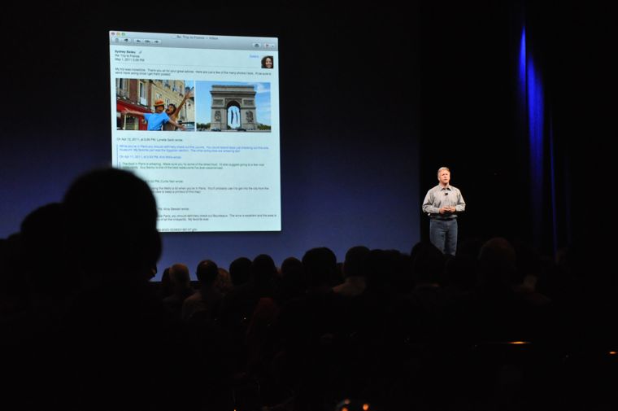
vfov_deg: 15.7
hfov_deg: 23.4
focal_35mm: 87
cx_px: 309
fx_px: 1492
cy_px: 206
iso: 1600
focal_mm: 58
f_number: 5
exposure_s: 1/80
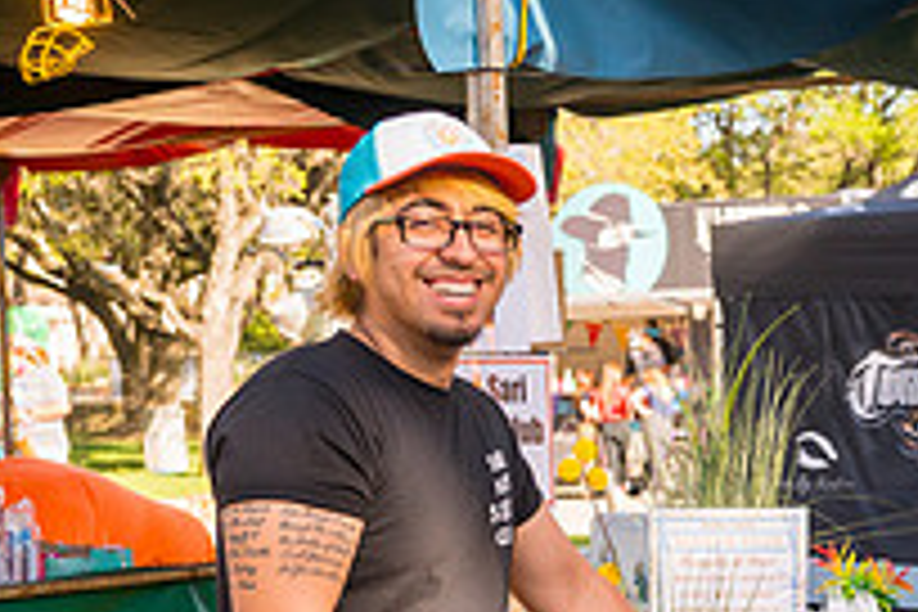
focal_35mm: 84
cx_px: 1152
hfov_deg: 22.0
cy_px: 603
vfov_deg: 16.0
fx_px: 2142
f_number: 4
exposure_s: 1/1000
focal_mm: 29.5
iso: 400
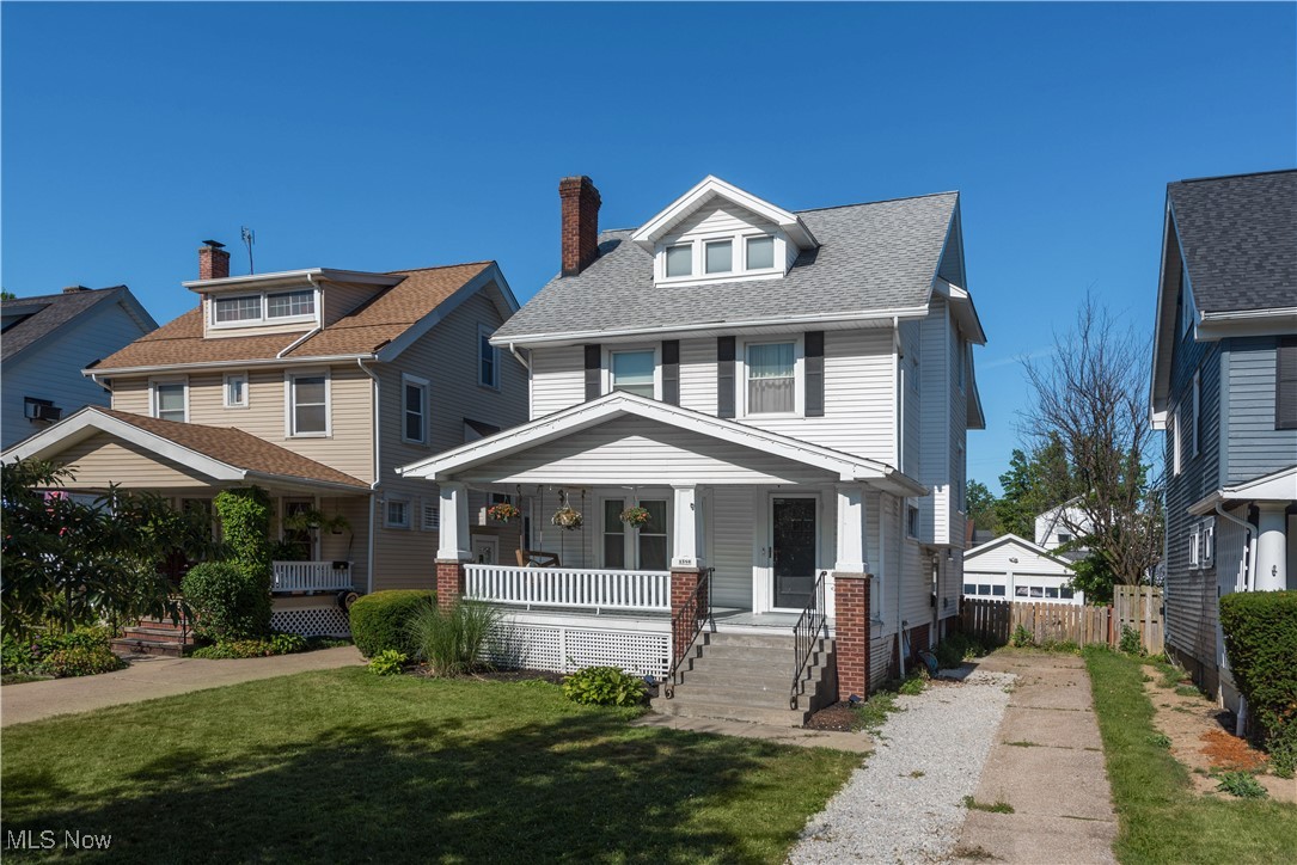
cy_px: 432
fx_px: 865
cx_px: 648
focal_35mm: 24
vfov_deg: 53.2
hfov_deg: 73.7
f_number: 9
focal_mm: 24
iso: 200
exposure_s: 1/500
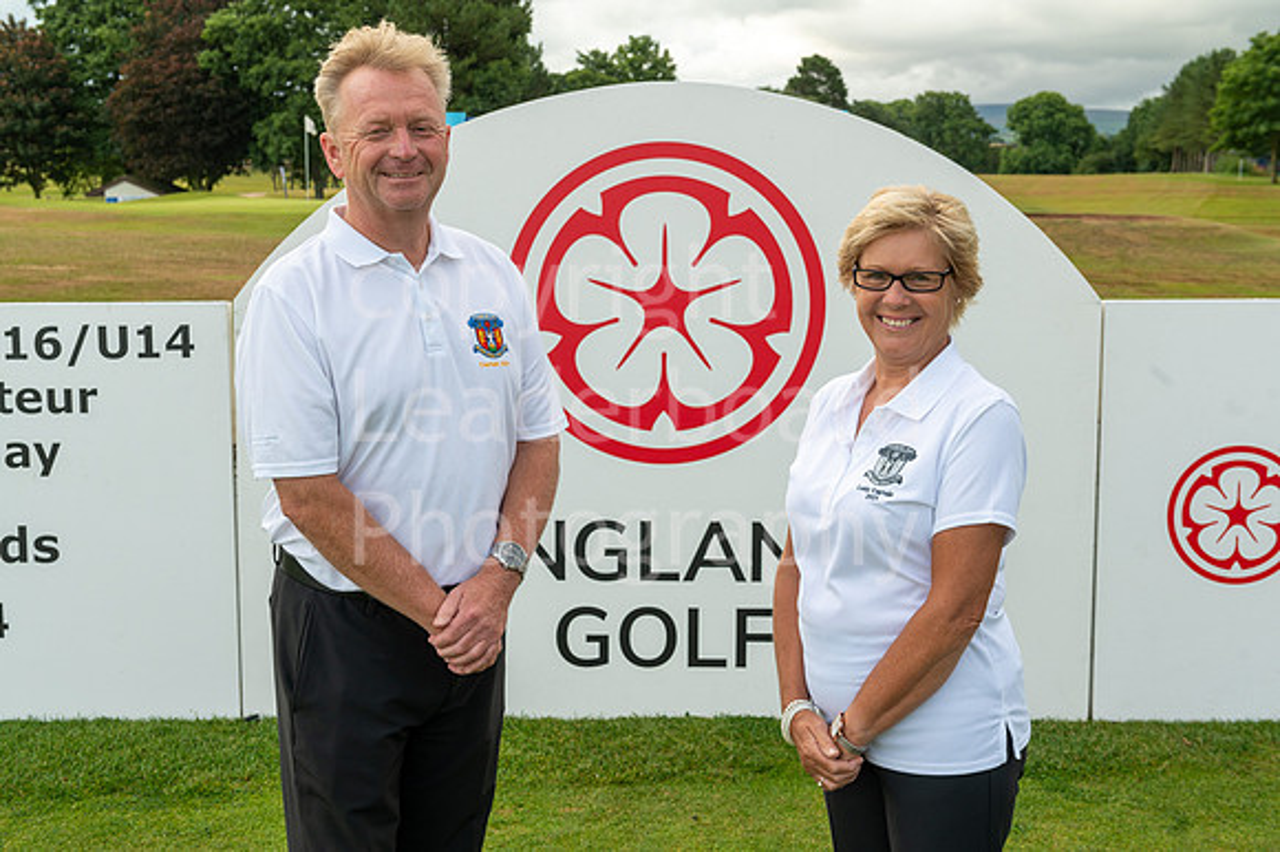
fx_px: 1706
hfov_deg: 41.1
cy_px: 426
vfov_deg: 28.0
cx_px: 640
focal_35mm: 48
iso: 250
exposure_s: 1/125
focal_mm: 48
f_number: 7.1
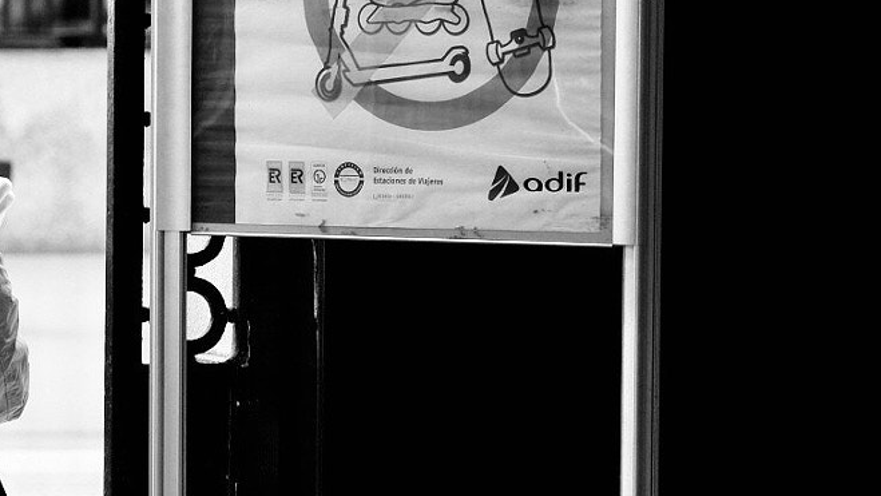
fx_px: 12477
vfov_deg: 2.3
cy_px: 247
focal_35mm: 534
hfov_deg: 4.0
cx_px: -127
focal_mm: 140
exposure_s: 1/60
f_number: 5
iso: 1000
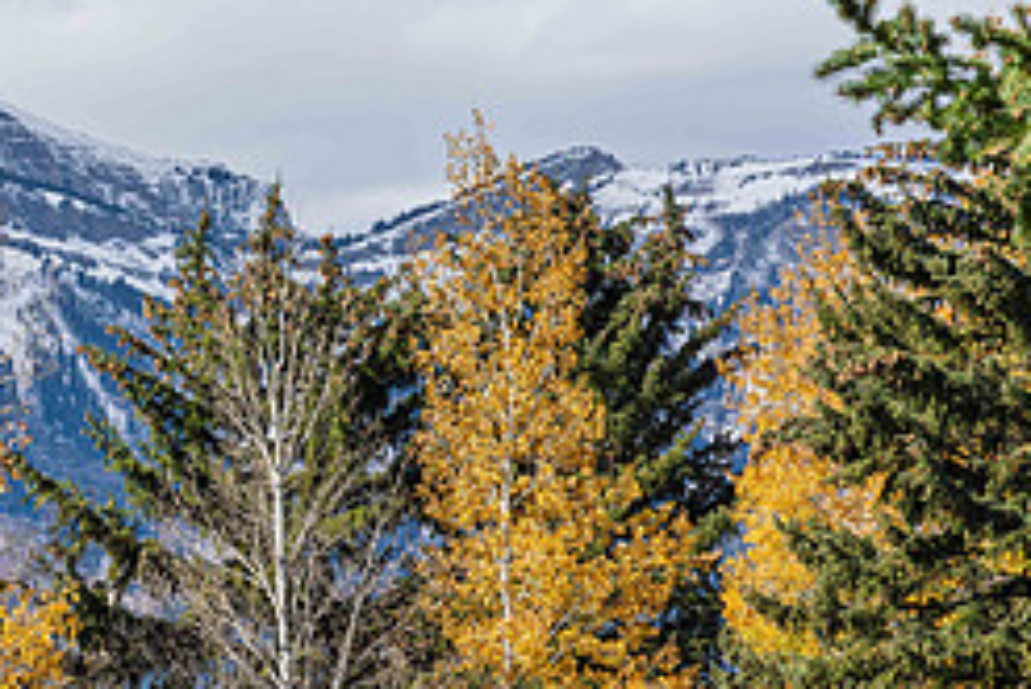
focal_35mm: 247
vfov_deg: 5.6
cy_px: 390
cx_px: -58
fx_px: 7078
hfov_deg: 8.3
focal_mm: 105
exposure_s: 1/640
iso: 400
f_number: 13
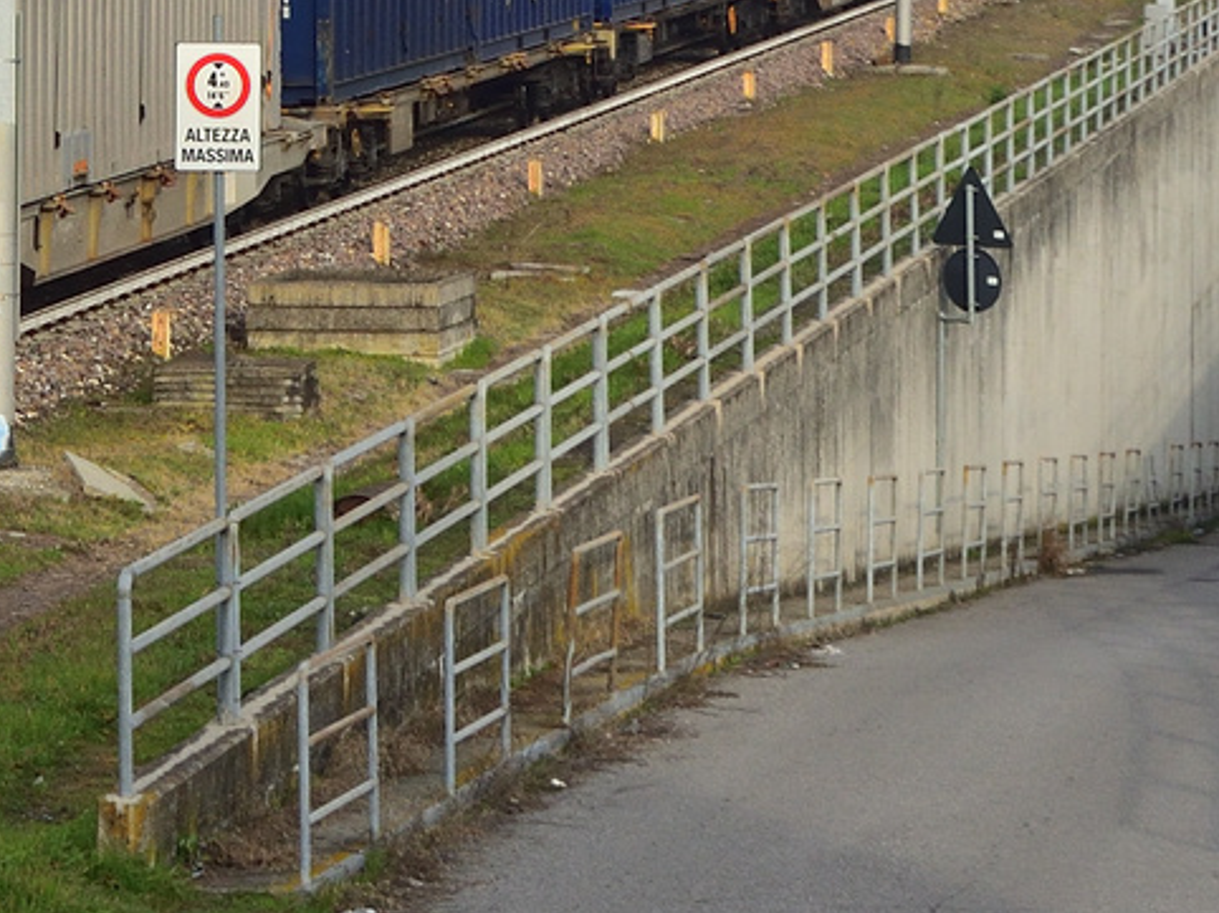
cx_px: 126
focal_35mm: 161
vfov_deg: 9.1
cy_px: -293
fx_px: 5667
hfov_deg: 12.2
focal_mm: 28
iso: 250
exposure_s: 1/500
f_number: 7.1
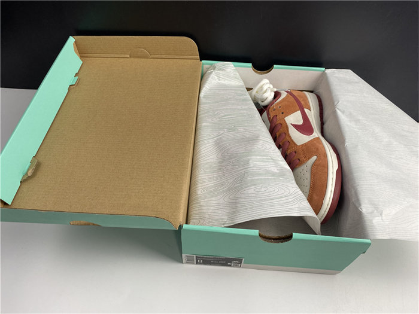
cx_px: 210
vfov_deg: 53.1
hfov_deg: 67.3
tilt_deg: -49.7
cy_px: 157
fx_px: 315
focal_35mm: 26
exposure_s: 1/122
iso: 50
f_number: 1.8
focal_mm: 4.25
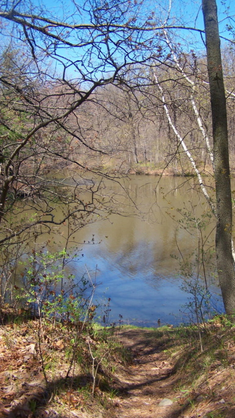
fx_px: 465
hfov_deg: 28.3
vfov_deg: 48.4
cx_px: 142
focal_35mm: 42
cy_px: 208
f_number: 2.8
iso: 80
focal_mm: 6.3
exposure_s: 1/640
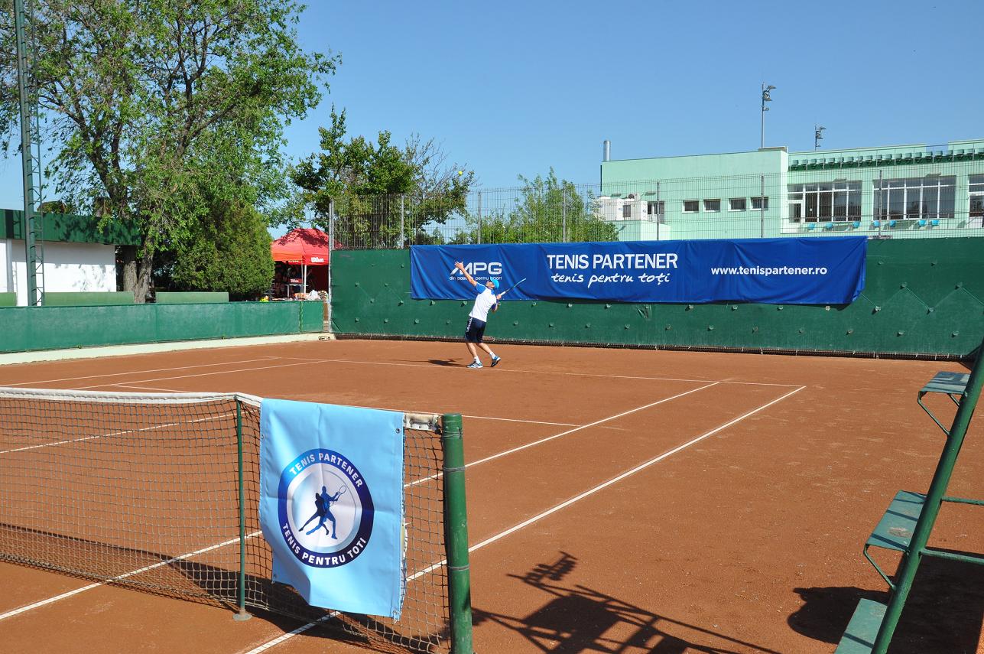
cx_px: 492
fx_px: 901
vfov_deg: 39.9
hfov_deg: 57.3
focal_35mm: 33
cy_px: 327
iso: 400
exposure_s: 1/500
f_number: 11
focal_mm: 22
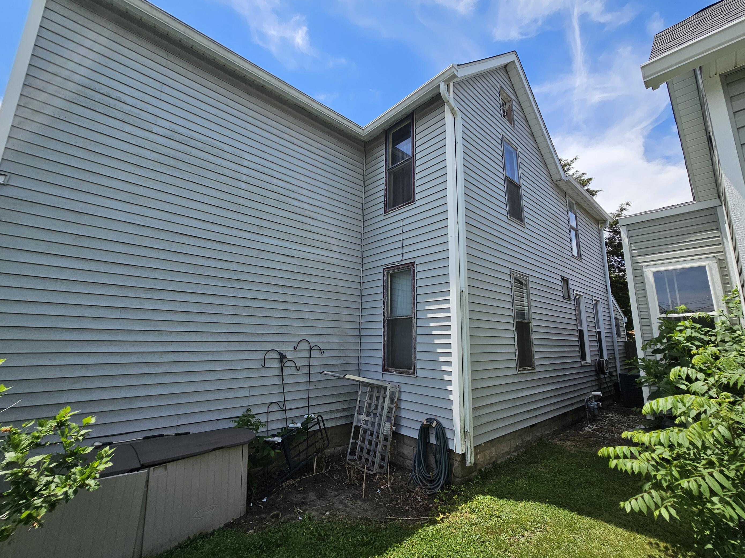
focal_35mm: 14
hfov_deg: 102.1
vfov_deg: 85.6
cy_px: 269
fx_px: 301
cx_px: 380
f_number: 2.2
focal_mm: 2.2
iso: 50
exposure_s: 1/1983
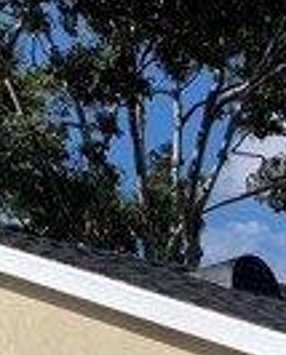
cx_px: 273
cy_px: 355
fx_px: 1286
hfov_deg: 12.6
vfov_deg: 15.4
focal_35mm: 122
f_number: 1.8
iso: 25
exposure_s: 1/3937
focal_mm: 4.25
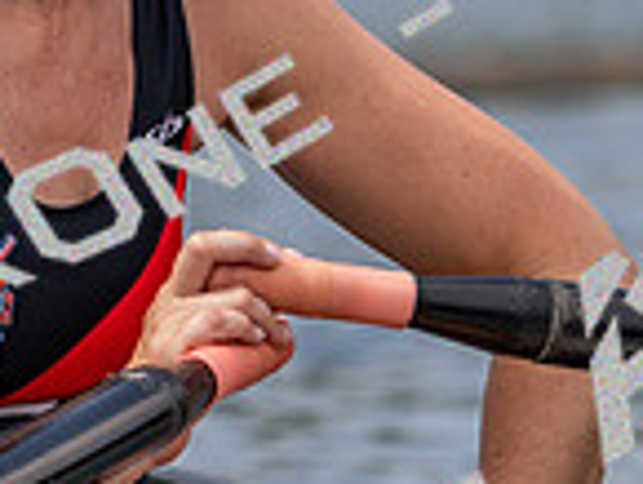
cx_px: 200
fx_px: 18237
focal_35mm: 981
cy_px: 42
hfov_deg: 2.0
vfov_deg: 1.5
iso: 250
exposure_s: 1/1600
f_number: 5.6
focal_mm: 255
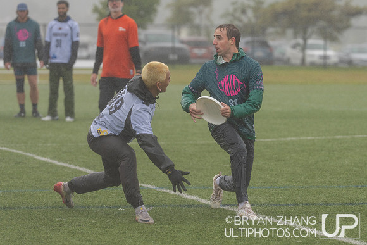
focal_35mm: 226
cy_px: 135
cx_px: 242
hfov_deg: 9.1
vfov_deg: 6.1
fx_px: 2301
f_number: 4
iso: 640
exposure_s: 1/1600
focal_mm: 171
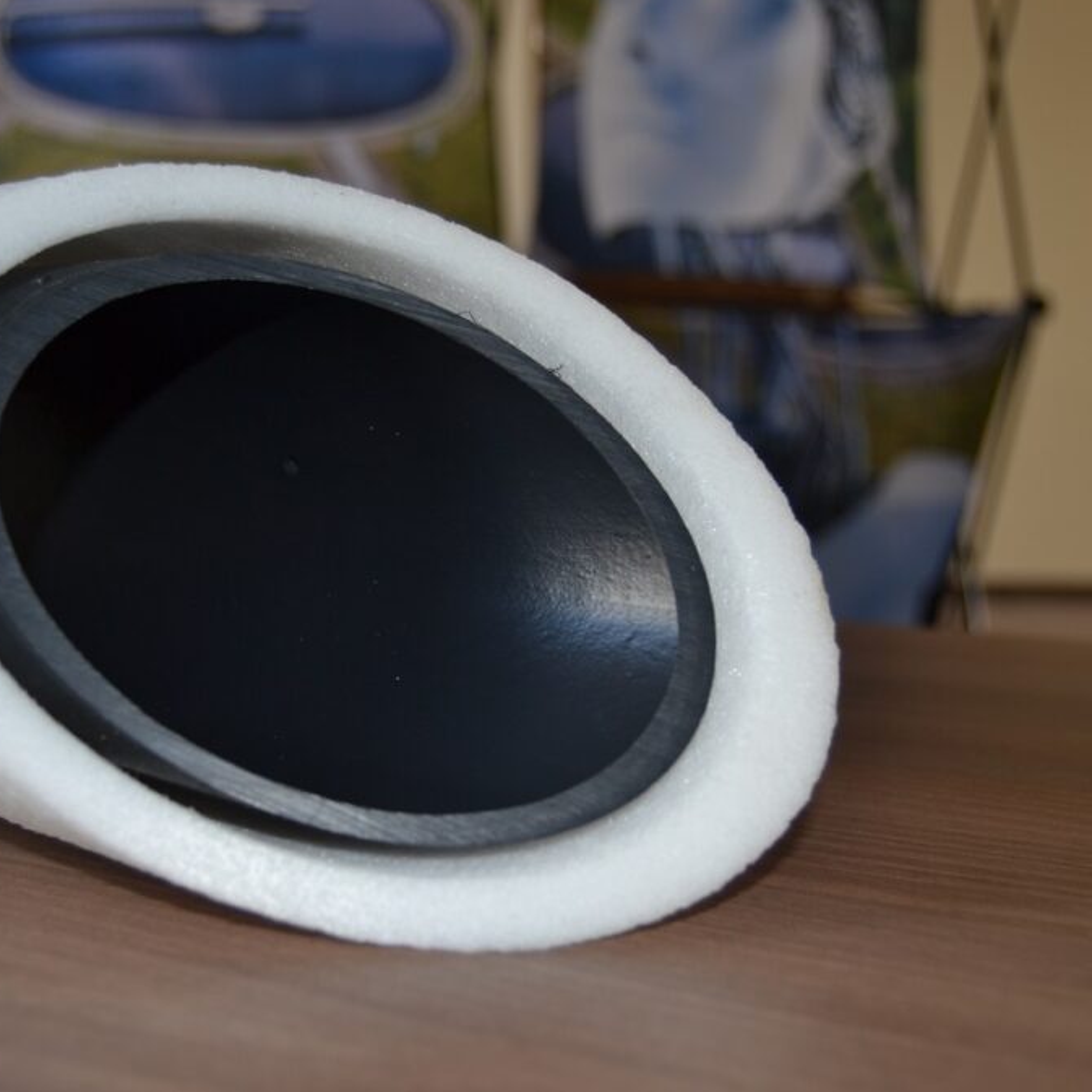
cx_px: 443
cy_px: 541
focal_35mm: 45
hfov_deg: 37.7
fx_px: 1593
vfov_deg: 37.8
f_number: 3.8
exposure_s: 1/60
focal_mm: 23
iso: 140
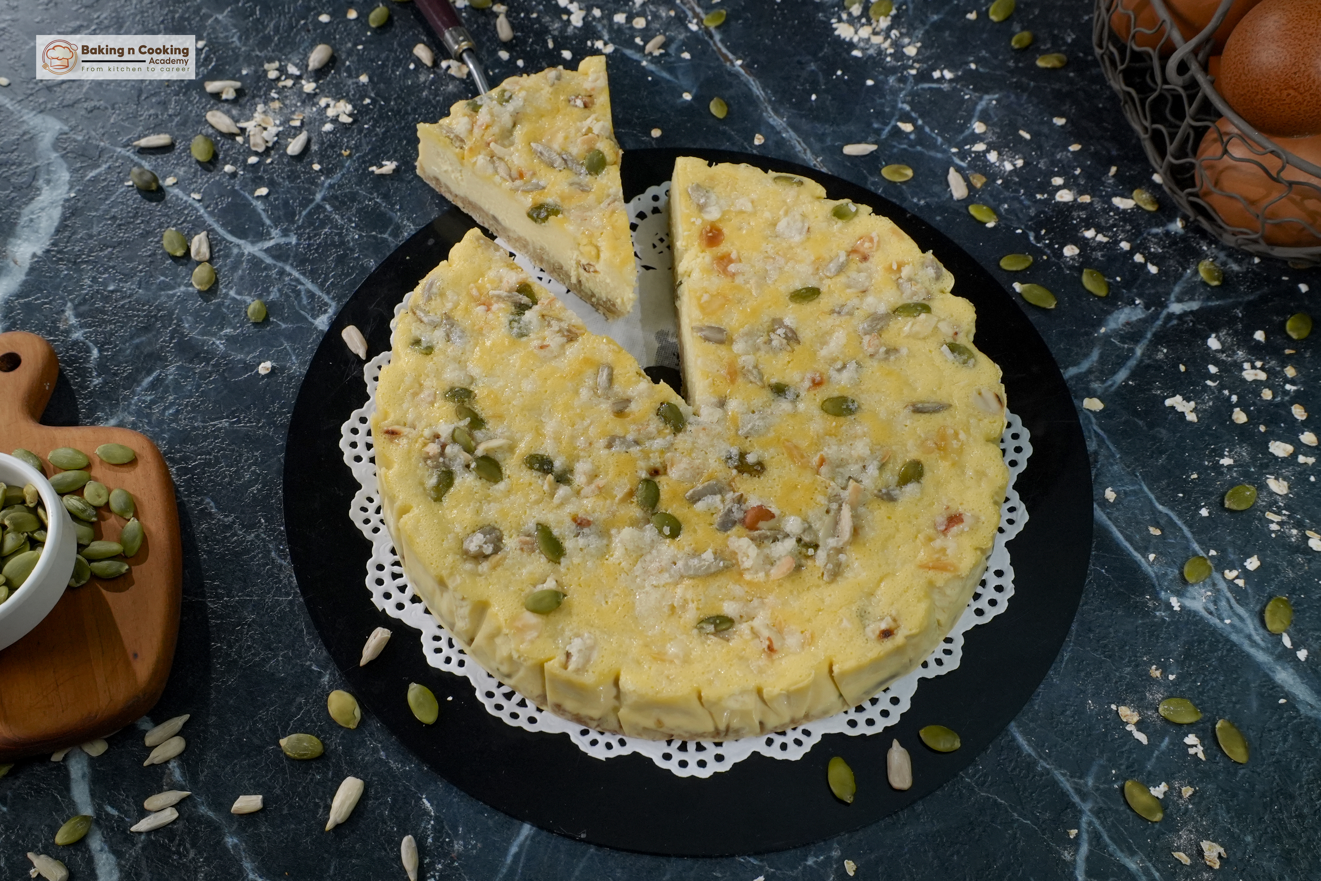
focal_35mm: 36
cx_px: 660
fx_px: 1321
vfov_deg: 36.9
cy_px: 440
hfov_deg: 53.1
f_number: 6.3
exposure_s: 1/320
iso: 1250
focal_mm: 24
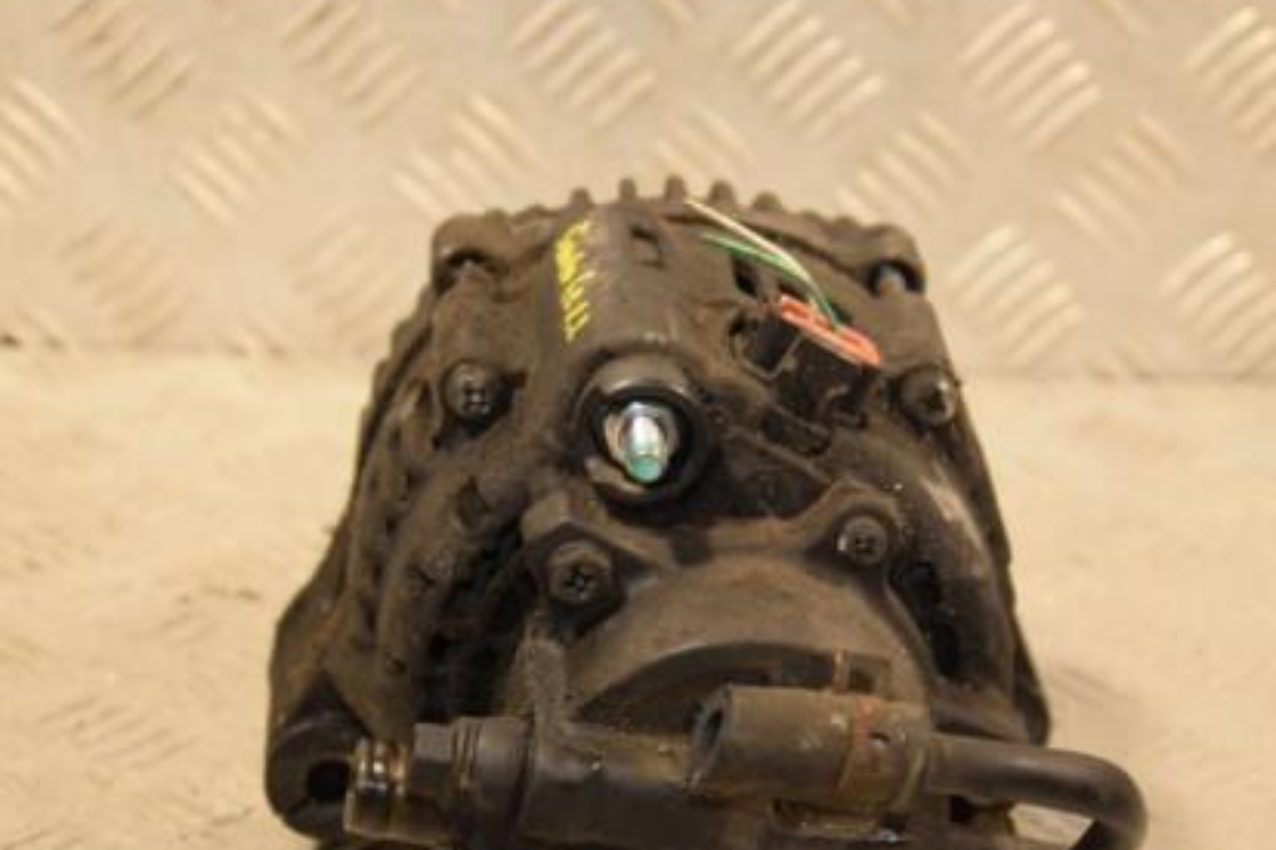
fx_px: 3862
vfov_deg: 12.5
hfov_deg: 18.8
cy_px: 575
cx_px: 720
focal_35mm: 109
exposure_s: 1/160
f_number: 5
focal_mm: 50
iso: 800
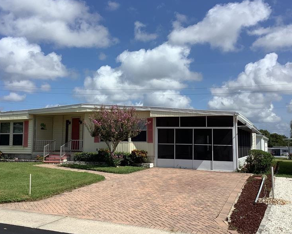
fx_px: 363
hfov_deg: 43.7
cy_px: 100
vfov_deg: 35.6
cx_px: 128
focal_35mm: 42
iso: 25
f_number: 2.4
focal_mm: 3.3
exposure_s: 1/2331
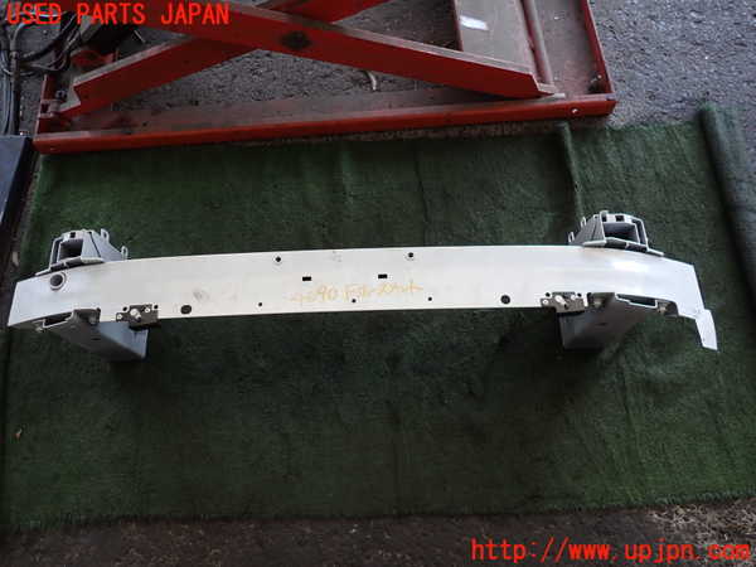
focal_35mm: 25
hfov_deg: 69.4
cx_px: 378
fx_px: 546
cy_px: 284
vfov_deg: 54.9
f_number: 2
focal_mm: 4.5
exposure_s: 1/60
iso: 125
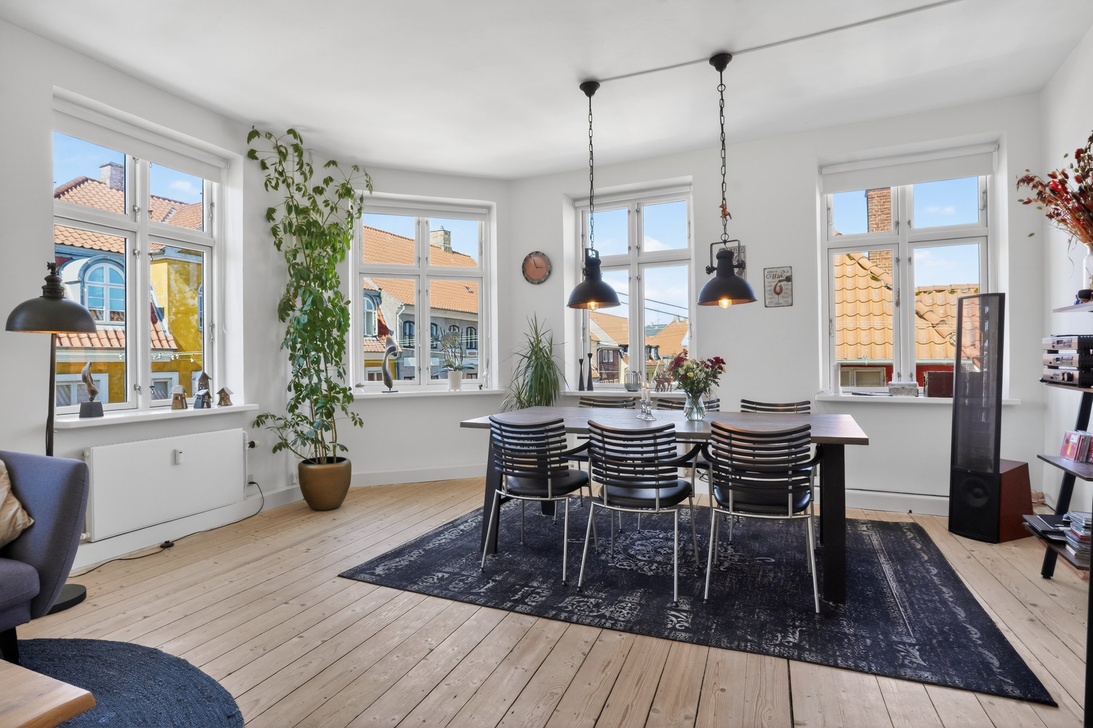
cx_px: 546
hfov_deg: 86.9
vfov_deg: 64.5
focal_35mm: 19
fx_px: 577
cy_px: 364
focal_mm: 19
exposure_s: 1/60
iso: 400
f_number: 8
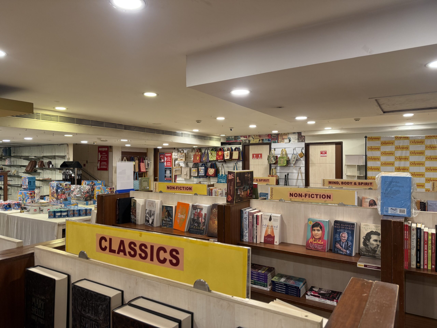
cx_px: 218
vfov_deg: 56.8
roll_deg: -0.2
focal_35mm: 24
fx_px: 303
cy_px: 164
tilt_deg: +0.1
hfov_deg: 71.6
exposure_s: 1/100
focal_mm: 6.76
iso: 200
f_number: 1.78
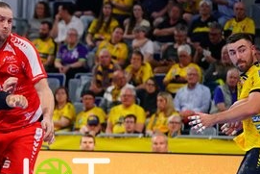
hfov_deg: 6.7
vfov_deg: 4.5
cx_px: -59
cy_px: 192
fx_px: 2197
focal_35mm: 304
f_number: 2.8
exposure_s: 1/1600
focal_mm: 103
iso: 2500
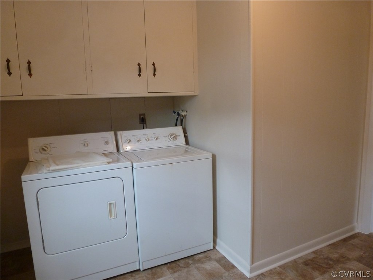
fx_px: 259
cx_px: 186
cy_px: 140
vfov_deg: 56.8
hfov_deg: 71.6
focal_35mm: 24
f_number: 3.3
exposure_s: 1/60
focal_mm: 4.3
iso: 320
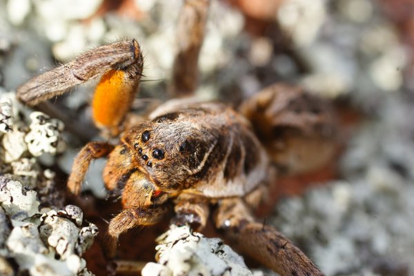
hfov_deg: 27.0
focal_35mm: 75
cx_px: 207
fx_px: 862
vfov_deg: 18.2
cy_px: 138
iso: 320
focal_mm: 50
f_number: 9
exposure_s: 1/80
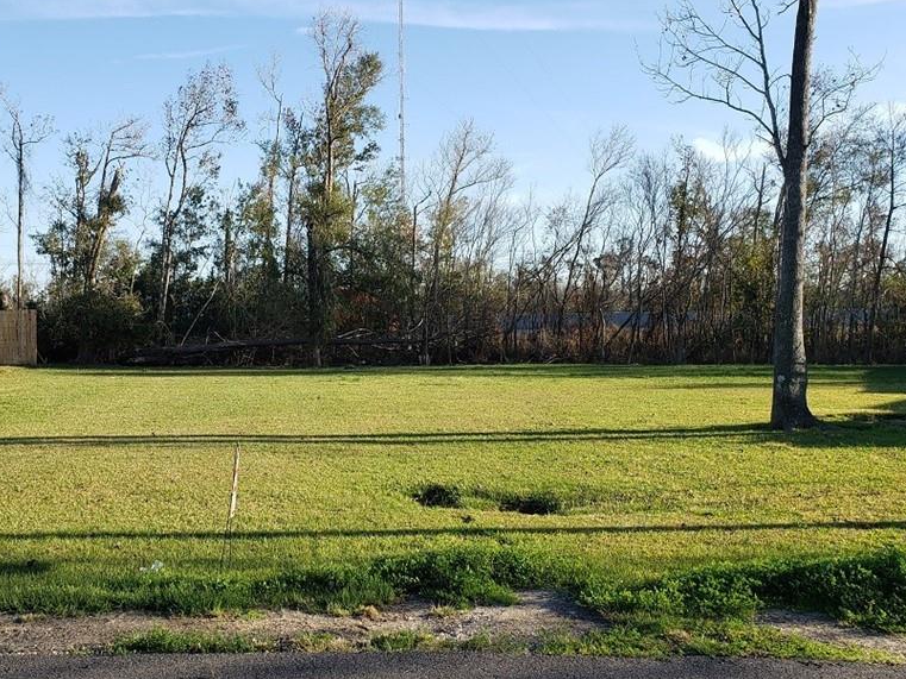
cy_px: 339
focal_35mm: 35
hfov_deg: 52.3
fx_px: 916
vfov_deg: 40.7
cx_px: 362
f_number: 2.4
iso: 50
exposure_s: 1/620
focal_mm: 4.3
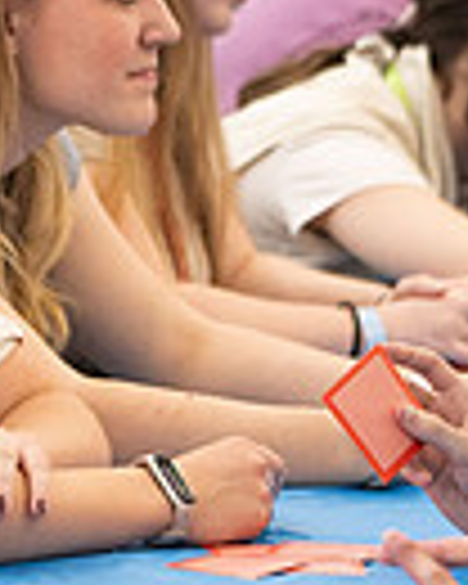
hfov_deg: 4.6
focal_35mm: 339
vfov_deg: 5.7
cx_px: -103
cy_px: 334
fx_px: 5869
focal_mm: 70
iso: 800
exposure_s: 1/250
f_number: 2.8
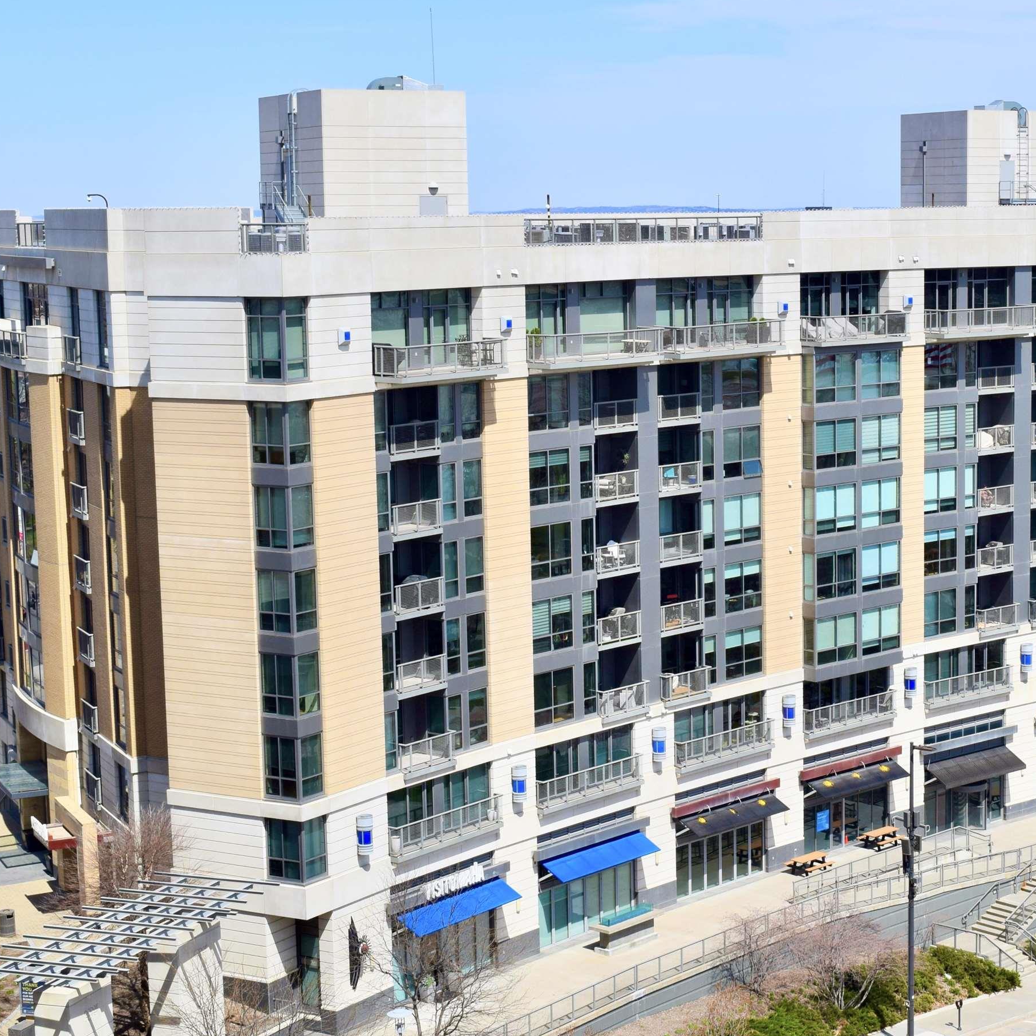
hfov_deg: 24.7
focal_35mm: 69
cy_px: 545
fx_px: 2336
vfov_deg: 25.0
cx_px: 777
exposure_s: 1/400
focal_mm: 32
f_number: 10
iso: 200
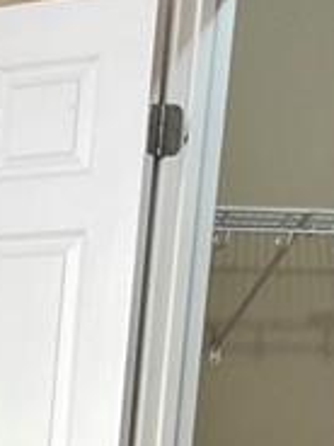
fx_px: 2187
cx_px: -670
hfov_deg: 7.6
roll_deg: -0.6
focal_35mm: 170
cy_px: 865
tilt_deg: -11.5
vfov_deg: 10.7
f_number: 1.6
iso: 64
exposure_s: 1/60
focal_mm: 5.1
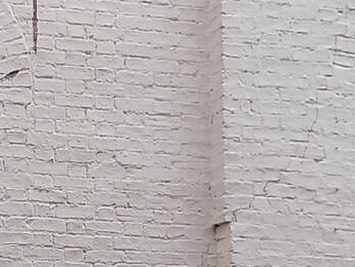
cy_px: 355
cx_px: -157
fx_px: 698
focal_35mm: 68
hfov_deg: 23.6
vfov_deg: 19.8
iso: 80
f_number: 3.1
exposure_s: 1/250
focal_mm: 4
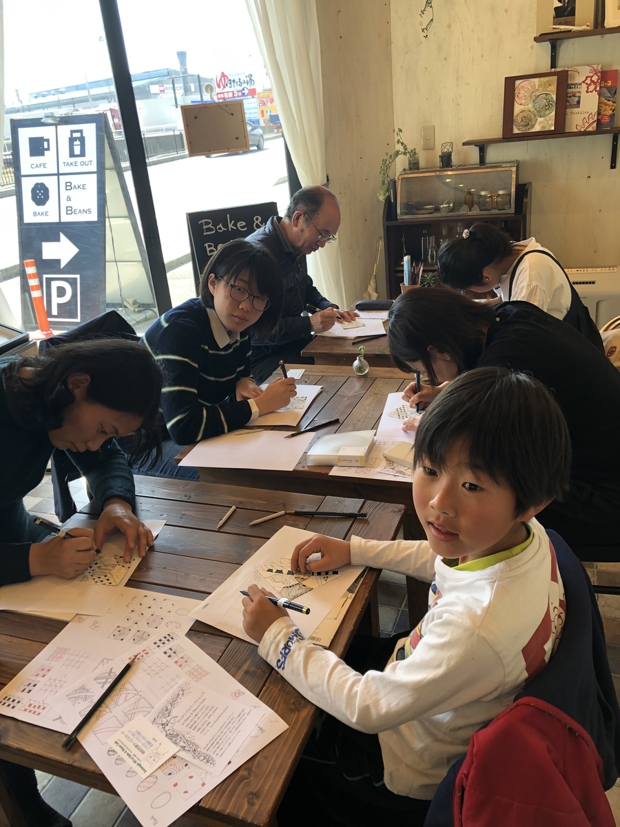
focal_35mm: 28
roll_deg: +6.2
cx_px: 310
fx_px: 669
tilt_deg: -24.2
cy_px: 414
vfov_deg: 63.4
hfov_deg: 49.7
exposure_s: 1/120
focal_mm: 3.99
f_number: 1.8
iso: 50
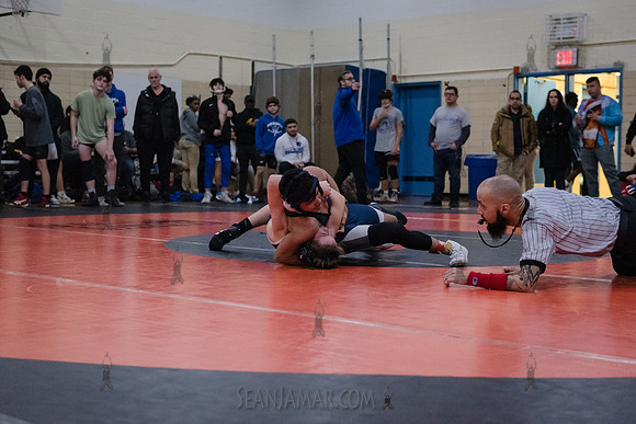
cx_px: 318
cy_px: 212
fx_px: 933
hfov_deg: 37.7
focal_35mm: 53
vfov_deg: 25.6
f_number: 3.2
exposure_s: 1/400
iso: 8000
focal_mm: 52
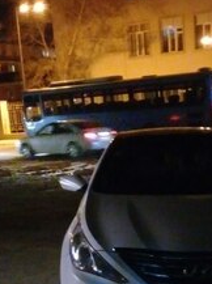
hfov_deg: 20.5
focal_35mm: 71
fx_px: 581
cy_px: 306
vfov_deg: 25.6
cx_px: 150
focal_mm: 3.3
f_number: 2.2
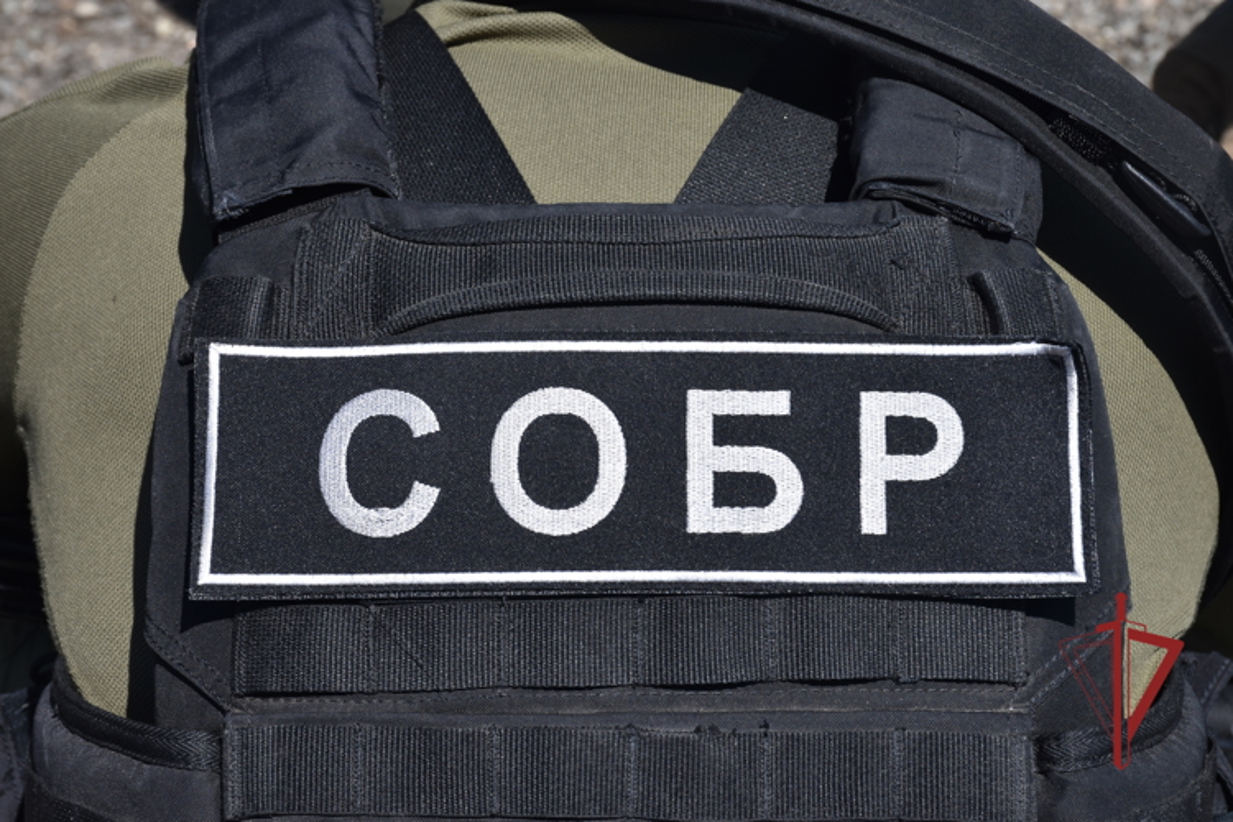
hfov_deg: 20.6
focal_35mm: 99
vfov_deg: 13.8
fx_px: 3390
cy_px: 411
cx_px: 616
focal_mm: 66
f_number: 10
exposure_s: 1/400
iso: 200
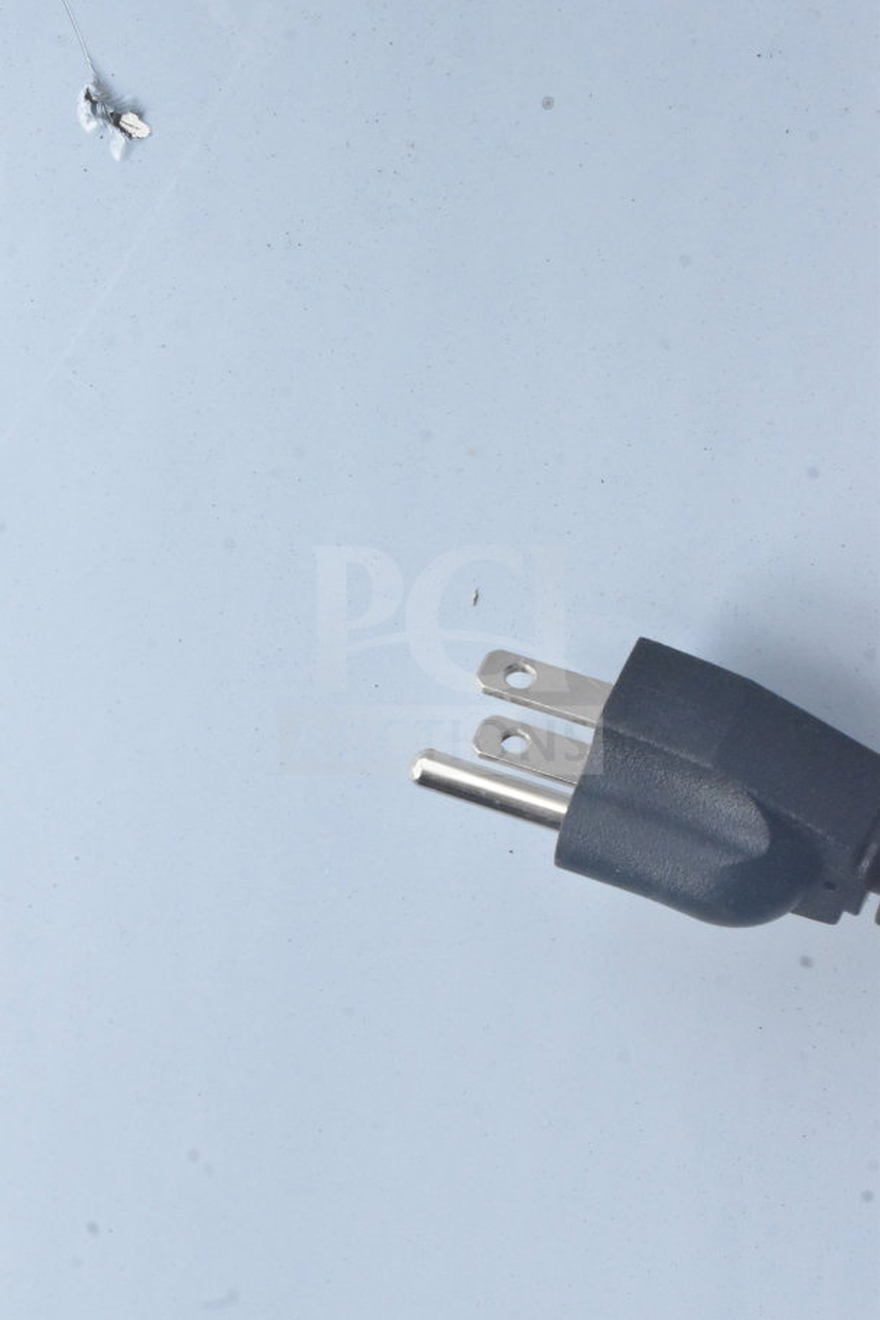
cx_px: 440
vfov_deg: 24.6
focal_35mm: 82
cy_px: 660
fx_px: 3025
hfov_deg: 16.6
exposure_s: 1/1000
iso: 6400
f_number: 16
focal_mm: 55
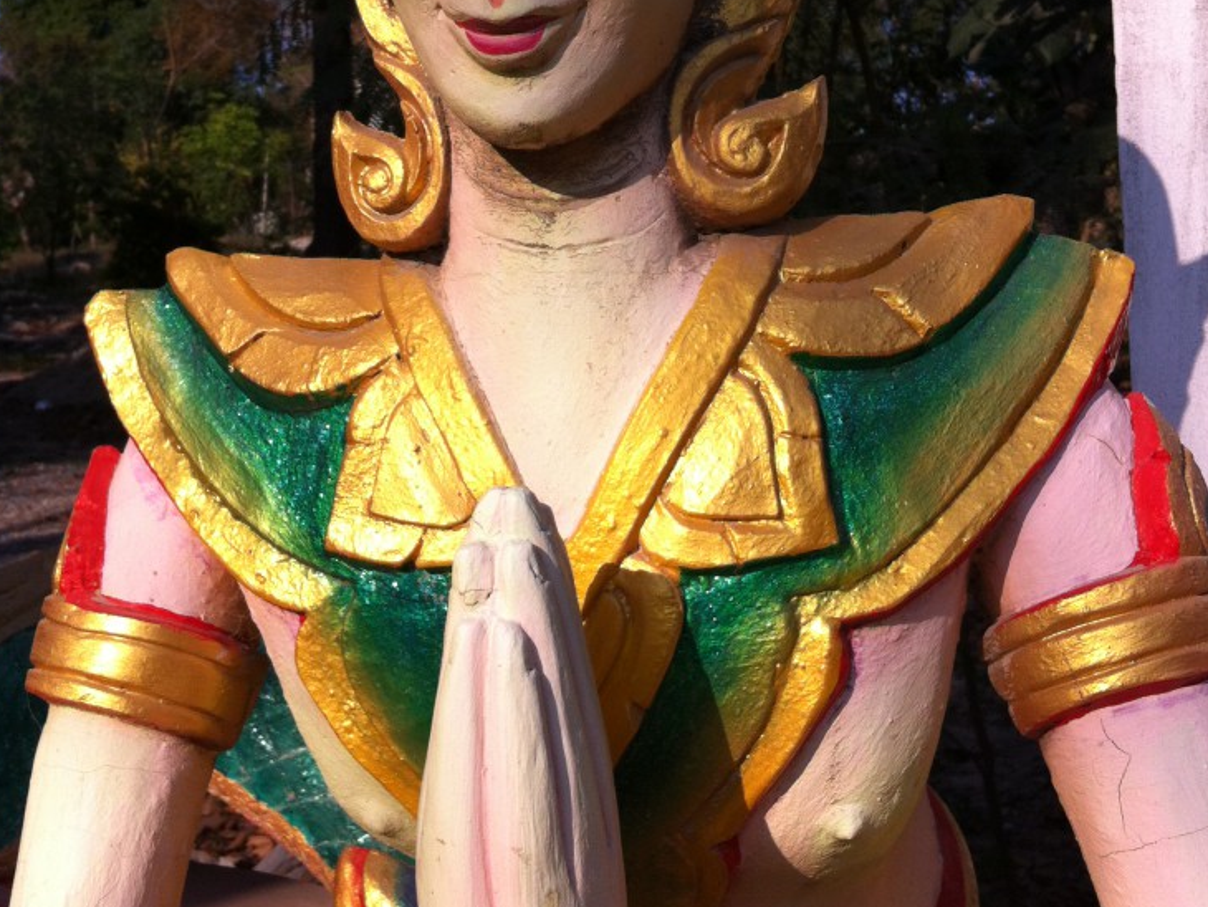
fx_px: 1711
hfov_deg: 38.9
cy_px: 257
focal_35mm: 49
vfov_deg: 29.3
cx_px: 582
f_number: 2.8
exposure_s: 1/1508
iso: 80
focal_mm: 3.85
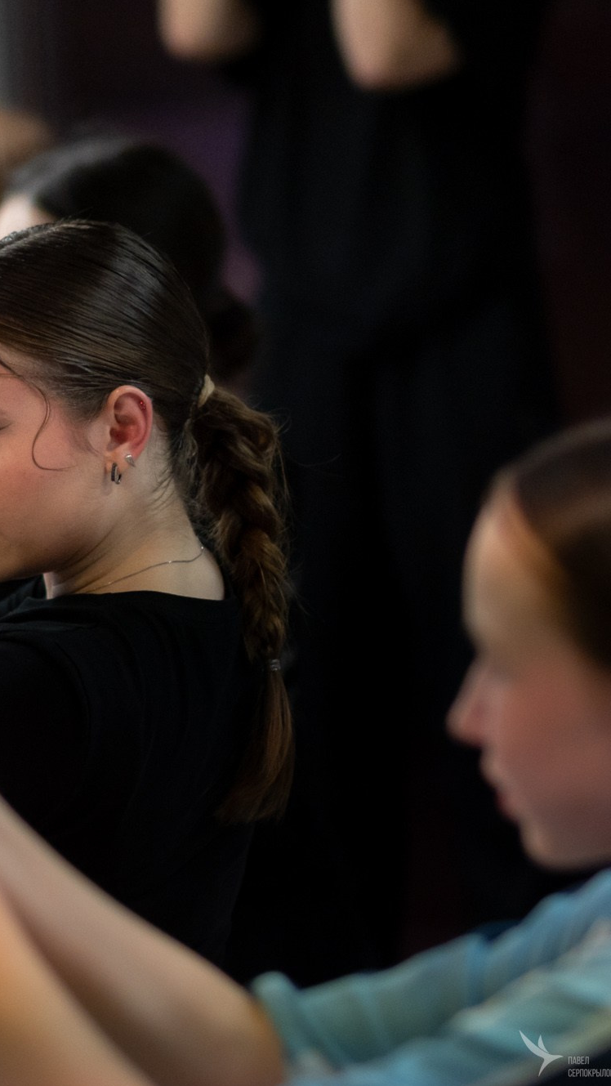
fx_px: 5470
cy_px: 523
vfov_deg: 11.3
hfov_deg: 6.4
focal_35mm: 190
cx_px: 57
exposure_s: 1/500
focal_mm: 56
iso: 1600
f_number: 1.6
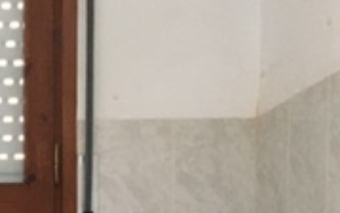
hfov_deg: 17.9
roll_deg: +2.0
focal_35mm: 110
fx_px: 1020
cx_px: -85
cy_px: 356
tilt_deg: -1.5
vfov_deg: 11.3
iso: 200
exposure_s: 1/17
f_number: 2.2
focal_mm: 4.15
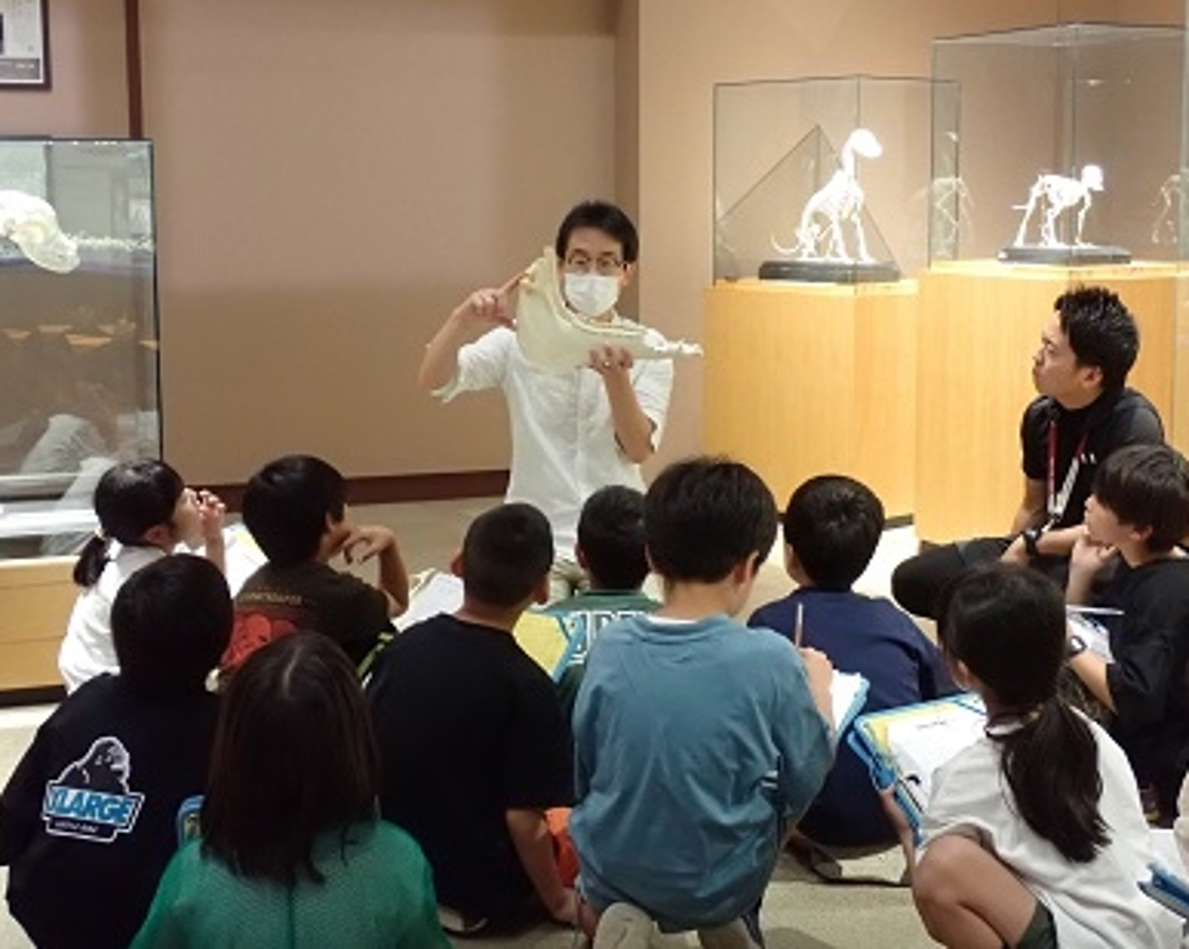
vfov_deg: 28.6
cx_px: 608
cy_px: 468
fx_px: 1864
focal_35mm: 53
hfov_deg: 35.4
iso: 1600
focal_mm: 9.01
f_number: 3.2
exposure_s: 1/50
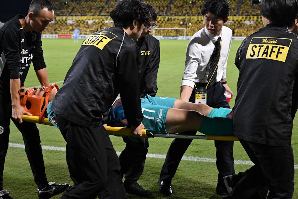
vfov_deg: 24.2
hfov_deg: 35.6
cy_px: 100
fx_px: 464
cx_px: 149
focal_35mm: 56
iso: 6400
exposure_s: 1/800
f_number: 5.6
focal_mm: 56
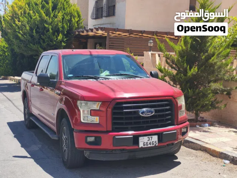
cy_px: 89
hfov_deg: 35.5
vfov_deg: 27.0
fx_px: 370
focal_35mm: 54
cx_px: 118
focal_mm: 6.12
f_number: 1.9
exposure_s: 1/540
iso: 50
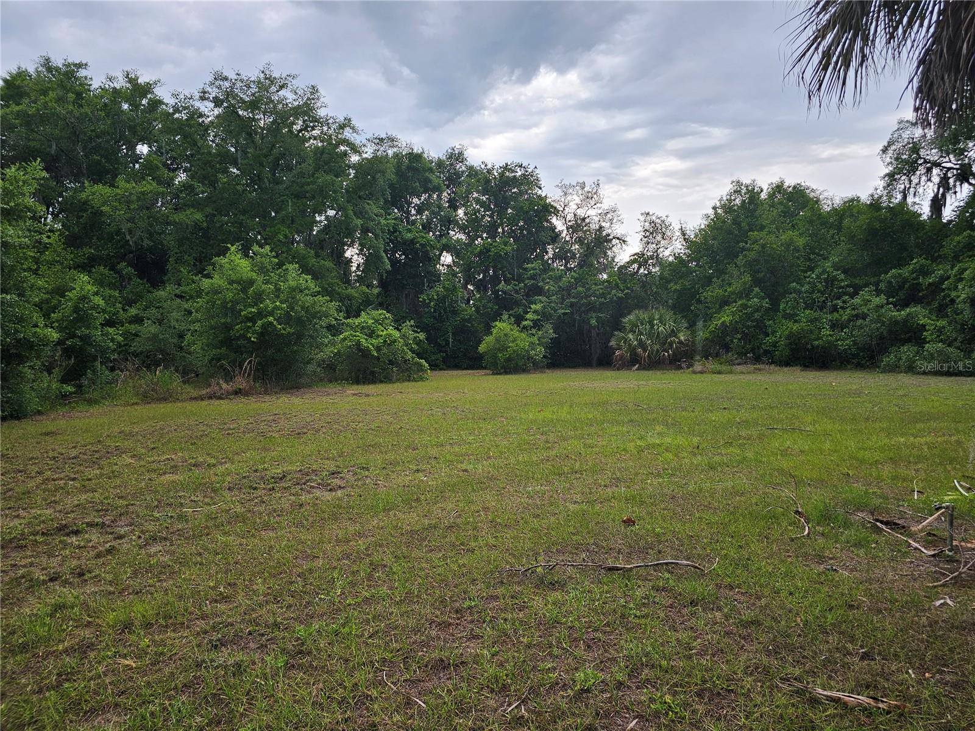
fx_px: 648
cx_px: 488
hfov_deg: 73.9
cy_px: 366
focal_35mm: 23
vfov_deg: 58.9
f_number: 1.7
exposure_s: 1/256
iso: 10
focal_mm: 6.3
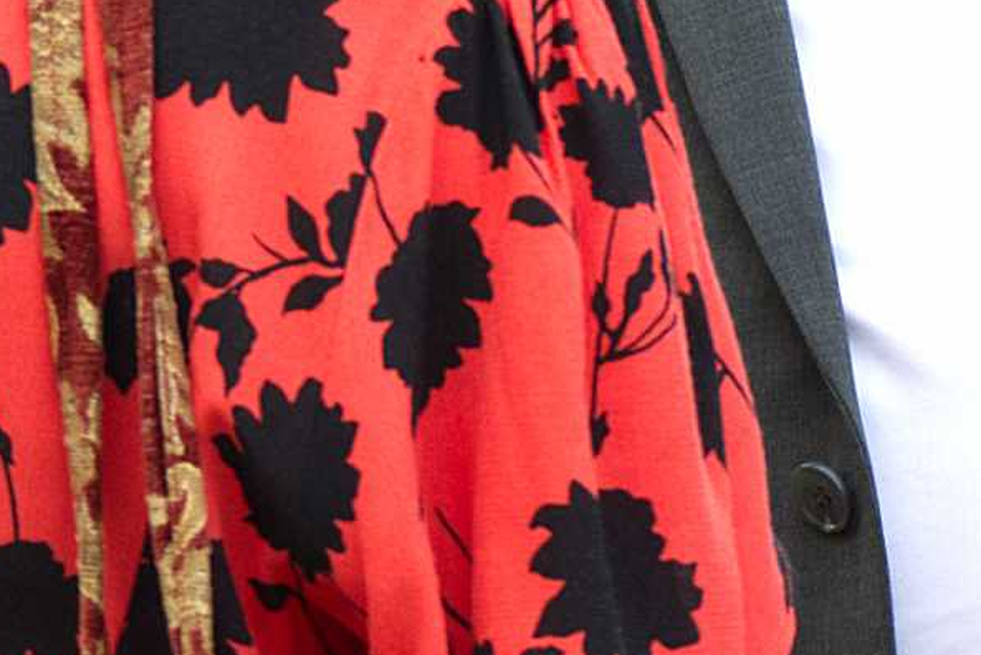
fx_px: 37949
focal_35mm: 1392
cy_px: -586
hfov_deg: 1.5
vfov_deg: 1.0
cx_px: 834
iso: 500
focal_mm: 220
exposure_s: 1/400
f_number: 5.6
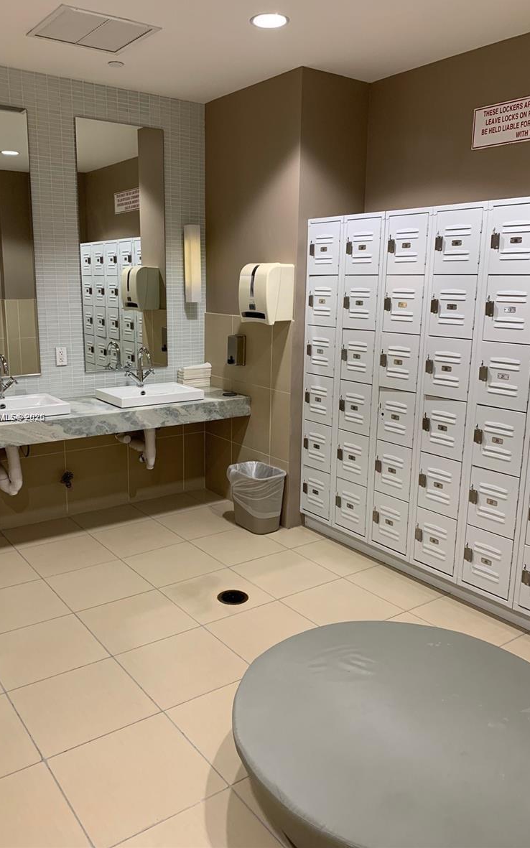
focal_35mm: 28
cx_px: 236
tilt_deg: -10.8
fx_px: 647
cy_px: 418
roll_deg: -0.4
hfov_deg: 44.5
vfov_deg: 66.5
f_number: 1.8
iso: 125
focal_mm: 4.25
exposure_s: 1/60
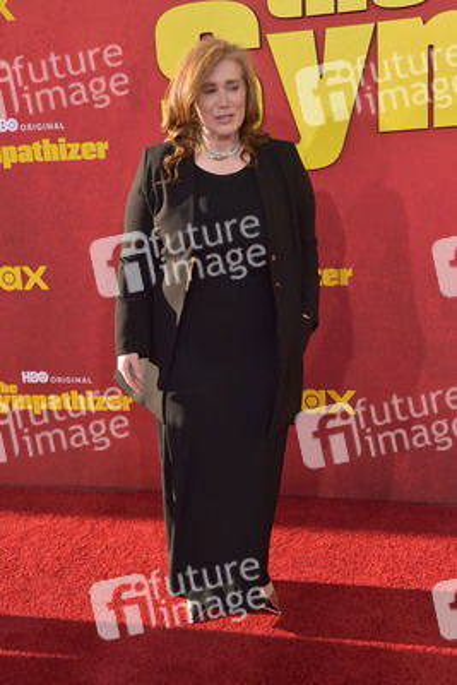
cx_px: 228
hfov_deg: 29.9
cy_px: 342
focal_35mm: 45
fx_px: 856
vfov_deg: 43.6
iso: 800
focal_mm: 45
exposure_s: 1/1600
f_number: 6.3
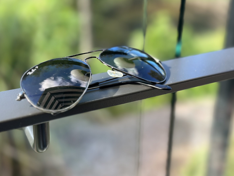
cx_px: 106
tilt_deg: -23.8
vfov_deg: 27.5
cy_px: 83
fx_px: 358
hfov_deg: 36.1
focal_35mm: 53
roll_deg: -1.0
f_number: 1.78
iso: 80
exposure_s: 1/552
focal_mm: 6.86
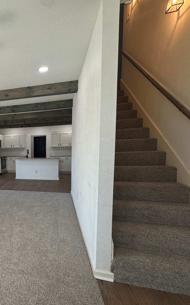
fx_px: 182
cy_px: 168
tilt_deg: -4.6
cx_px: -3
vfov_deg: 79.4
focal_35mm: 22
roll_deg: +1.1
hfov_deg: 45.6
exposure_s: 1/120
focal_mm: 2.22
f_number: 2.2
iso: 64
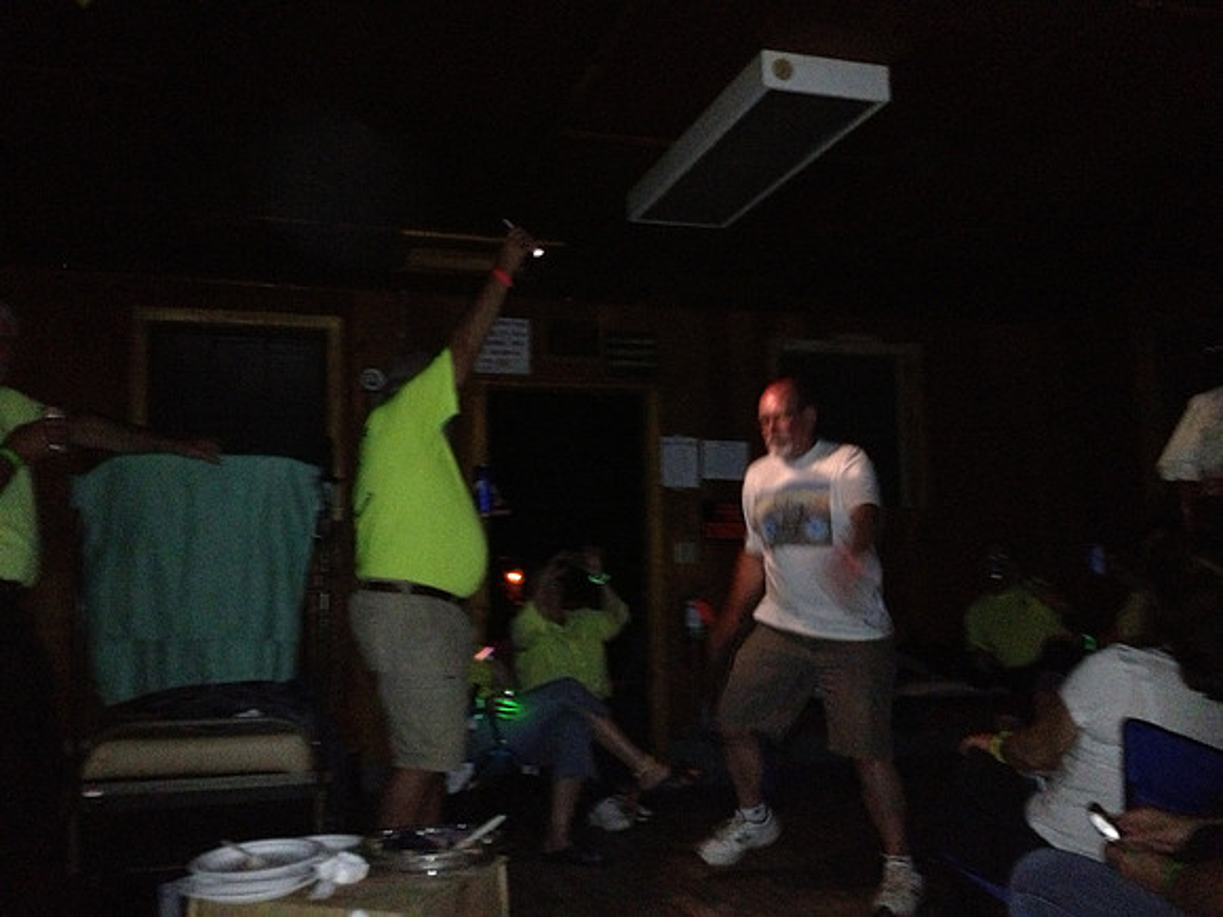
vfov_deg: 40.7
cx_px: 612
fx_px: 1237
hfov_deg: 52.6
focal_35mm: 35
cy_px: 458
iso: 800
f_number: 2.4
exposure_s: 1/16
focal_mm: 4.28
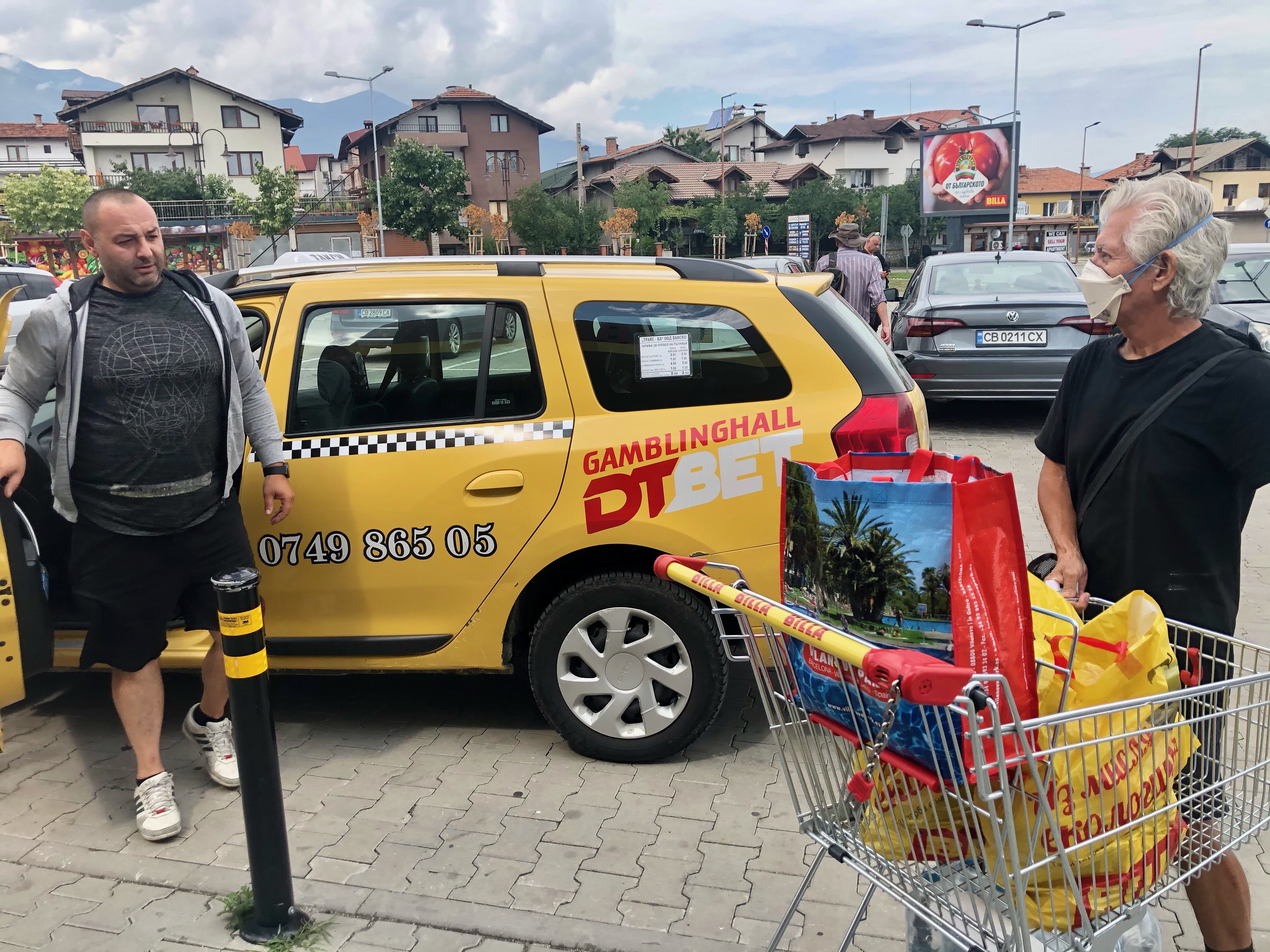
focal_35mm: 28
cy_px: 476
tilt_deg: -12.1
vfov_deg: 49.7
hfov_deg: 63.4
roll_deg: +1.0
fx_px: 1027
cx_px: 635
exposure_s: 1/857
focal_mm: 3.99
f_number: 1.8
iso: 20
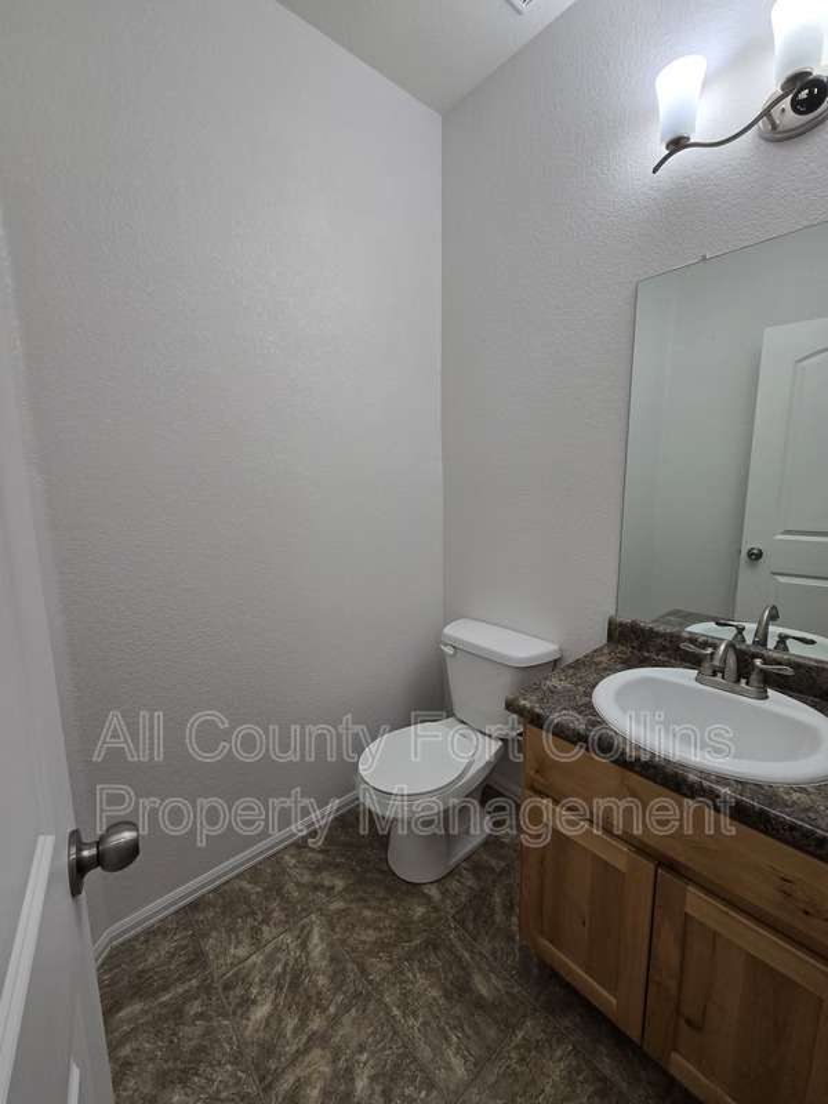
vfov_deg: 106.2
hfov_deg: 89.9
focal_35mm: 13
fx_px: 415
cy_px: 552
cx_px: 414
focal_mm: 2.2
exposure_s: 1/60
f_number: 2.2
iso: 50
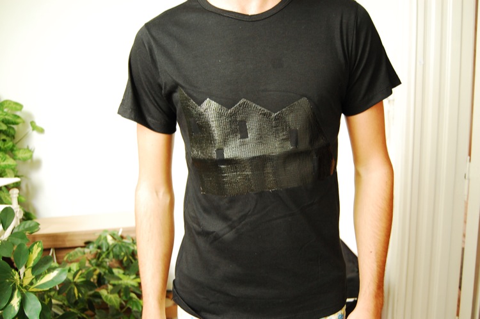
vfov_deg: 43.5
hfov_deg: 62.0
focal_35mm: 30
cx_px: 240
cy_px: 160
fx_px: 399
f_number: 4
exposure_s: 1/60
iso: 800
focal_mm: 20
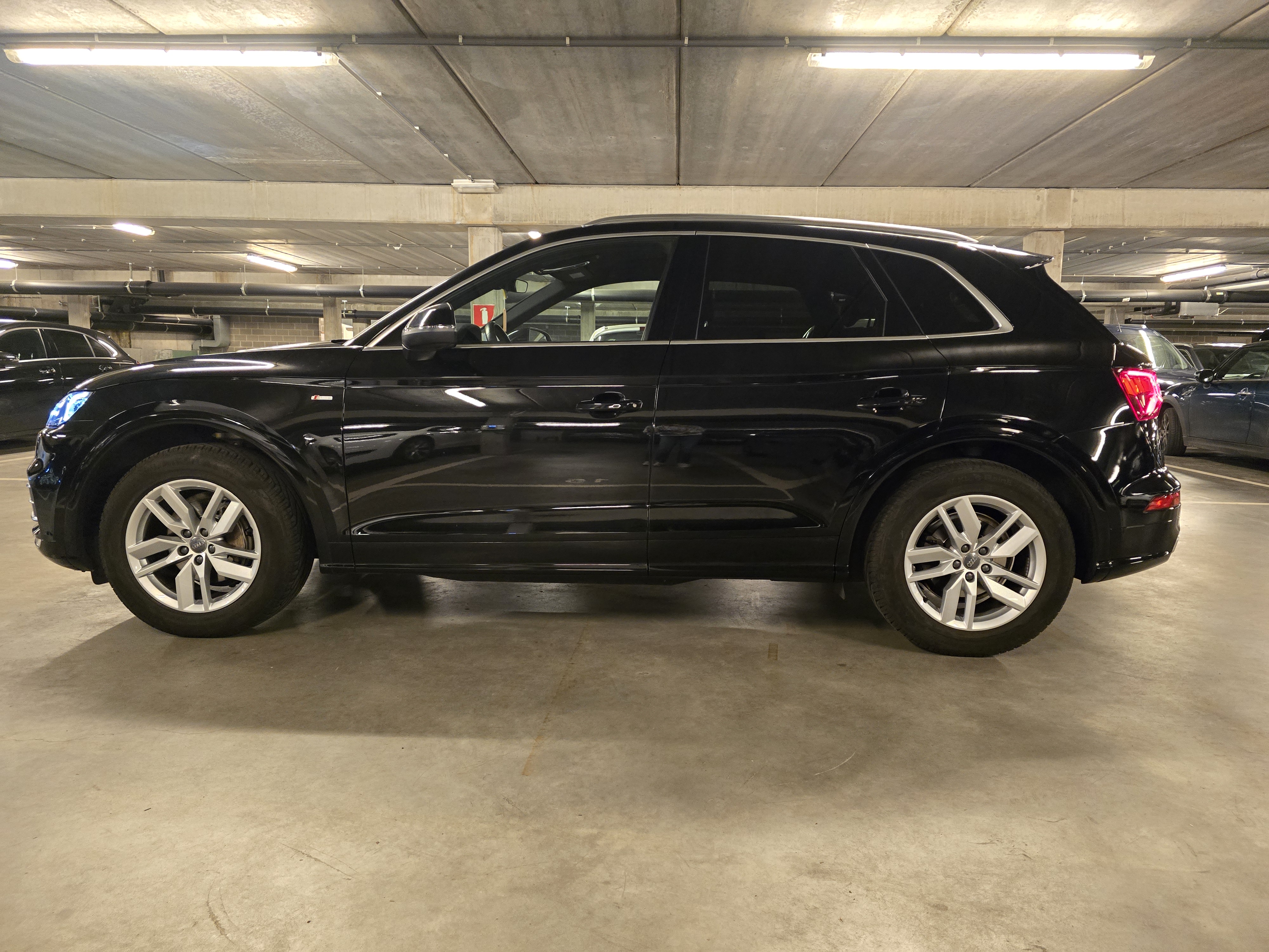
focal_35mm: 23
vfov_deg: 58.9
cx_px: 634
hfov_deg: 73.9
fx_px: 843
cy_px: 476
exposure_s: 1/100
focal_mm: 6.3
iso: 2000
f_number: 1.7
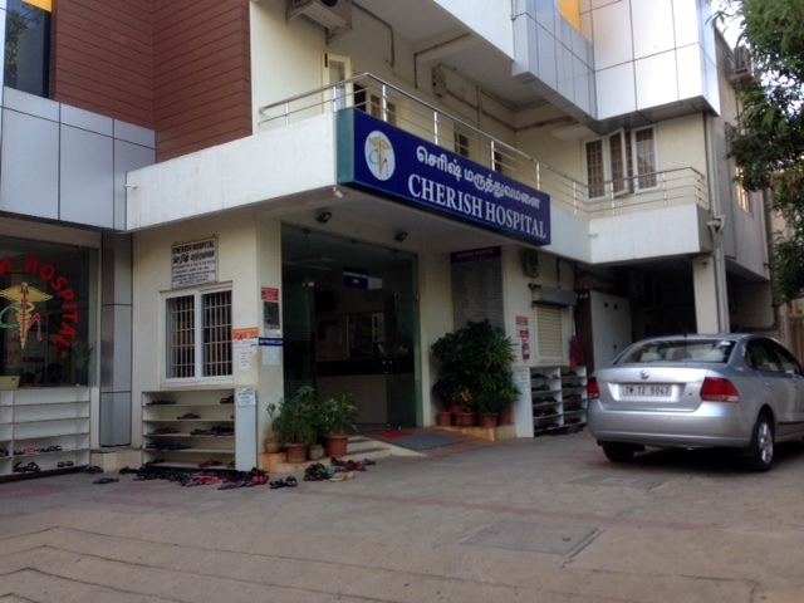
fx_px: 766
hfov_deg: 55.4
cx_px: 402
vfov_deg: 42.9
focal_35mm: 33
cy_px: 302
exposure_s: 1/120
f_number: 2.4
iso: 50
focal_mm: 4.12
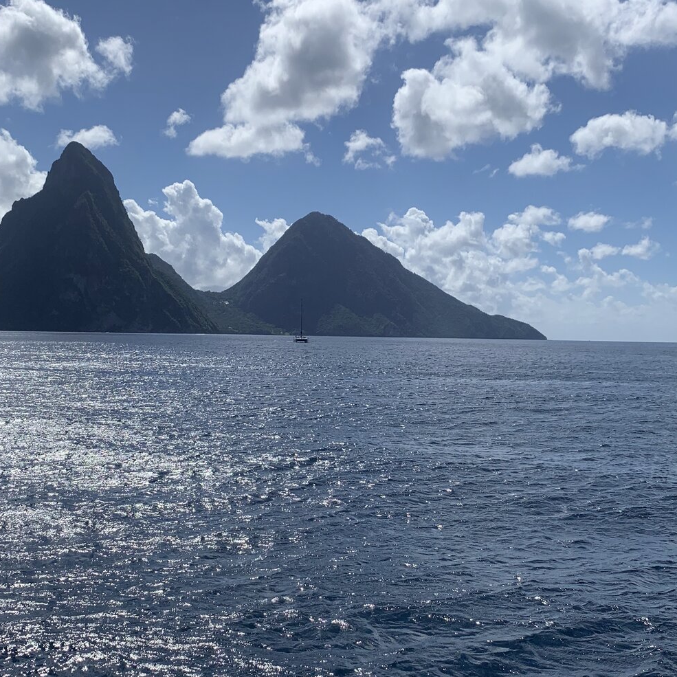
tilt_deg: -0.4
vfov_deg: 40.0
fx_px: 929
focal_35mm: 42
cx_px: 291
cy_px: 332
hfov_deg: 39.9
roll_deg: -0.4
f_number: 1.8
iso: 25
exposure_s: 1/6897
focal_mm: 4.25
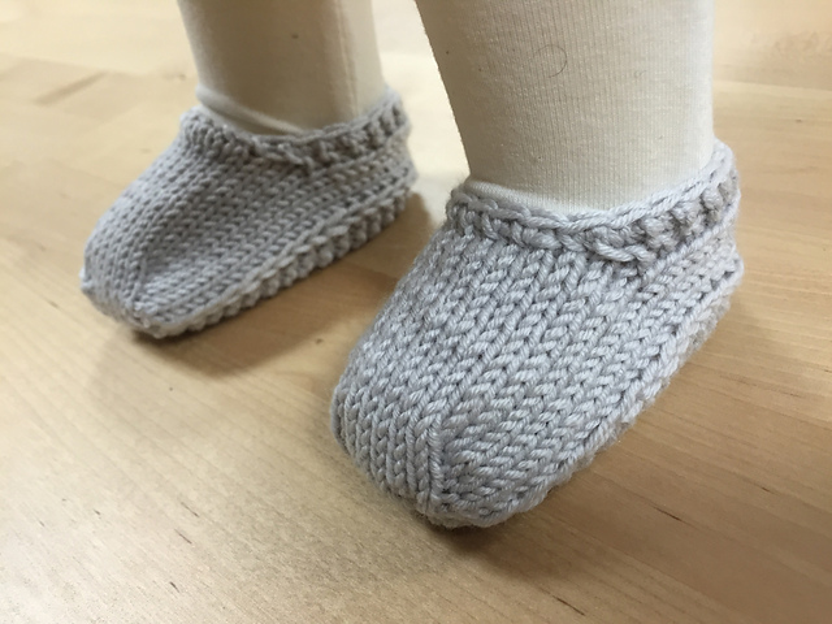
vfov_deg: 48.2
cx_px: 416
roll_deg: +16.5
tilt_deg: -38.3
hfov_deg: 61.7
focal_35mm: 29
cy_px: 312
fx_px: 697
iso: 64
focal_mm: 4.15
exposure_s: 1/30
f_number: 2.2
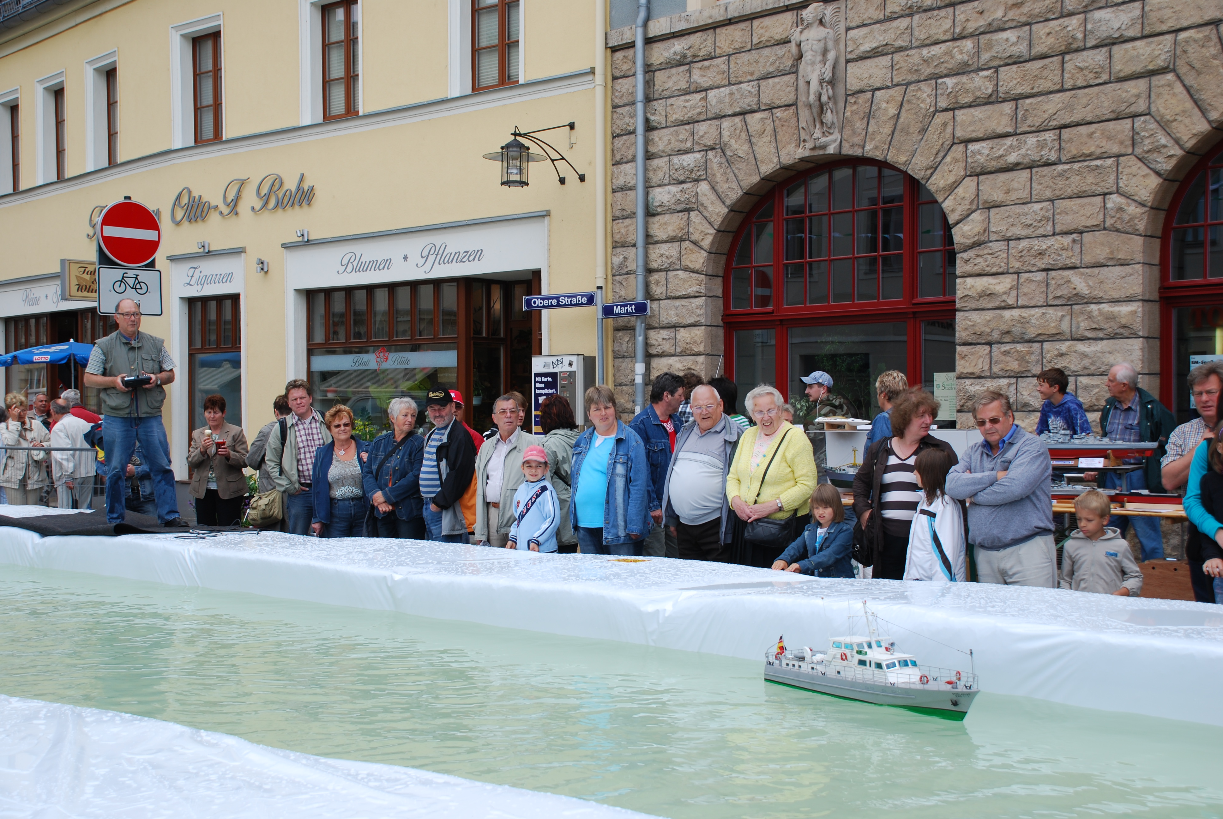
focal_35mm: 46
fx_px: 1582
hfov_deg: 42.3
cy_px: 410
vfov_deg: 29.0
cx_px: 612
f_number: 6.3
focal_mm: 31
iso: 100
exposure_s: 1/160
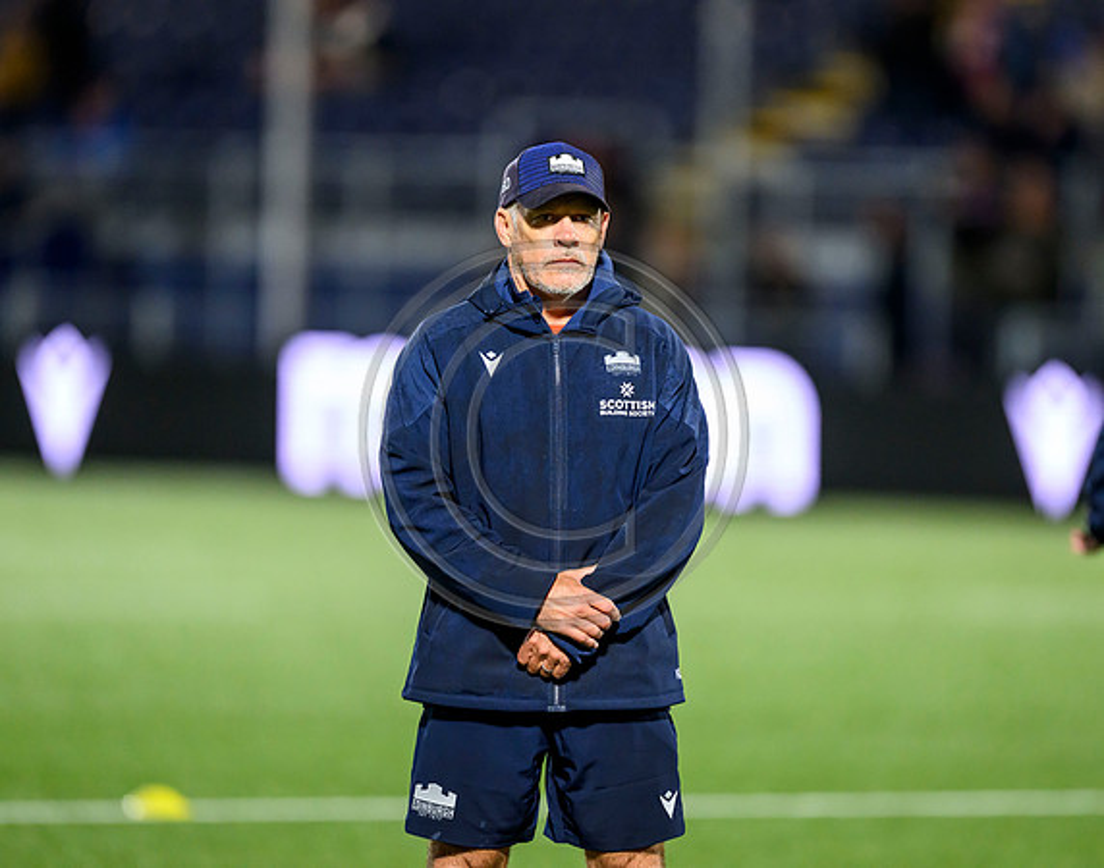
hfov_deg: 4.4
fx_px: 14478
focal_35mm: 446
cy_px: 434
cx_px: 581
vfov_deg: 3.4
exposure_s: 1/640
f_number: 2.8
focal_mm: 400
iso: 5000
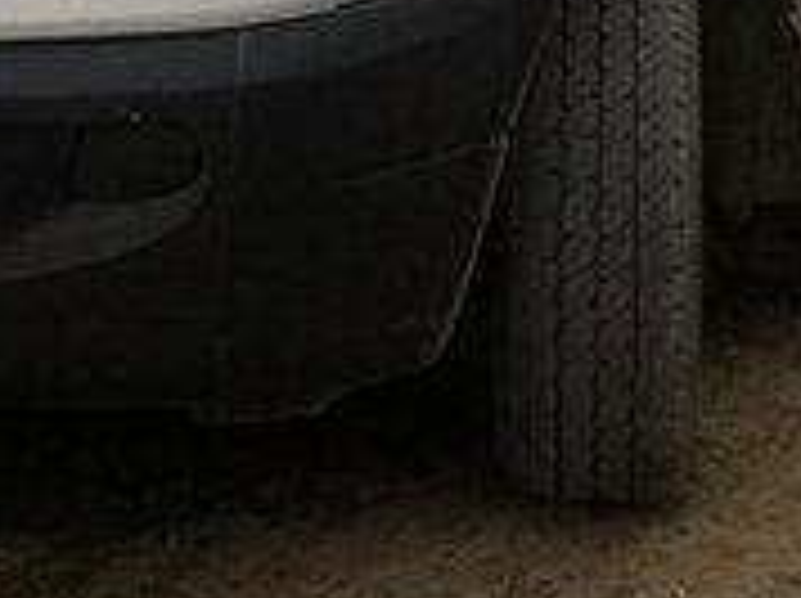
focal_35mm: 130
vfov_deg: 10.9
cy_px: -330
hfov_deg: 15.2
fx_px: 3004
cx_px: 351
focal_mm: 3.85
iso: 80
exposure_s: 1/702
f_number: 2.8
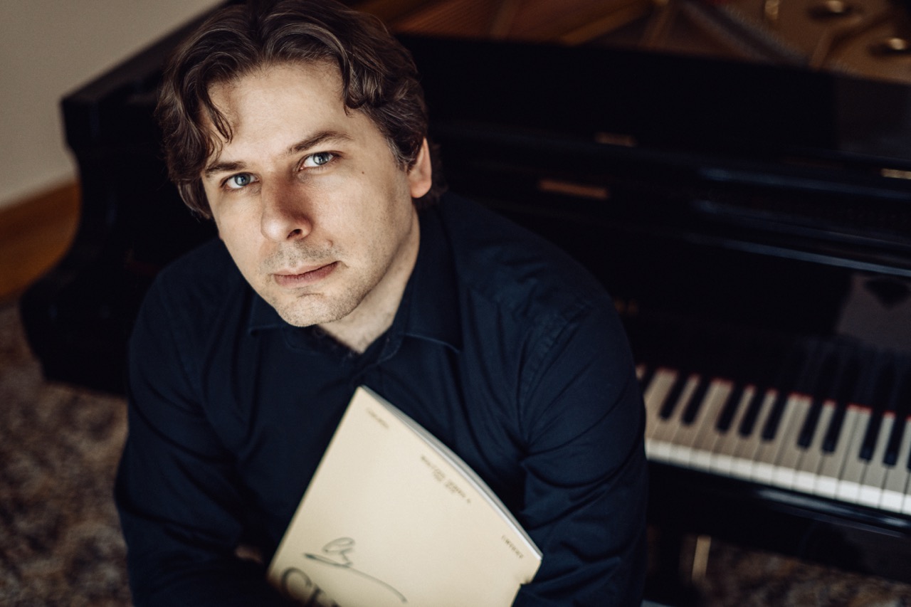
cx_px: 456
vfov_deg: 27.0
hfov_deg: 39.6
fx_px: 1265
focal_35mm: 50
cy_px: 304
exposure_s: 1/100
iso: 320
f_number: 1.8
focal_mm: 50
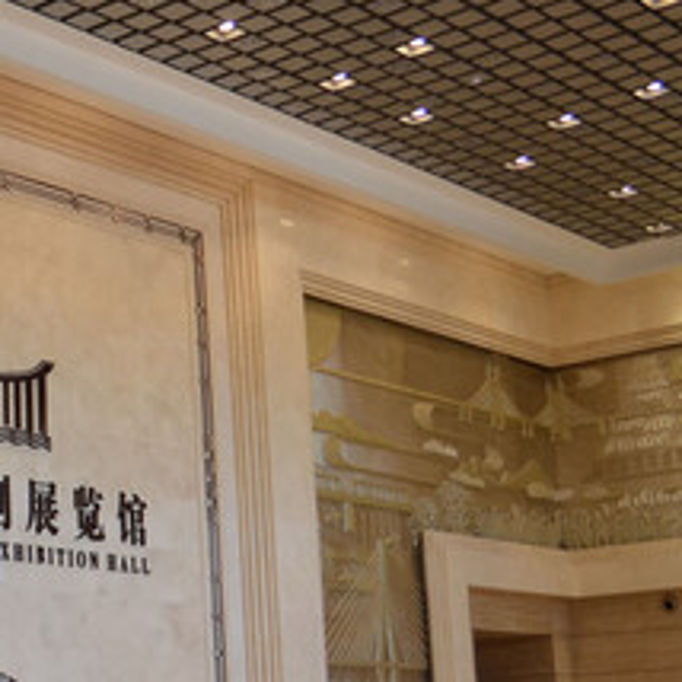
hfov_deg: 21.3
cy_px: 429
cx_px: -159
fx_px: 1672
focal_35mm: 75
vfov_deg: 23.0
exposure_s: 1/60
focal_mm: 18
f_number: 4
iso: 400
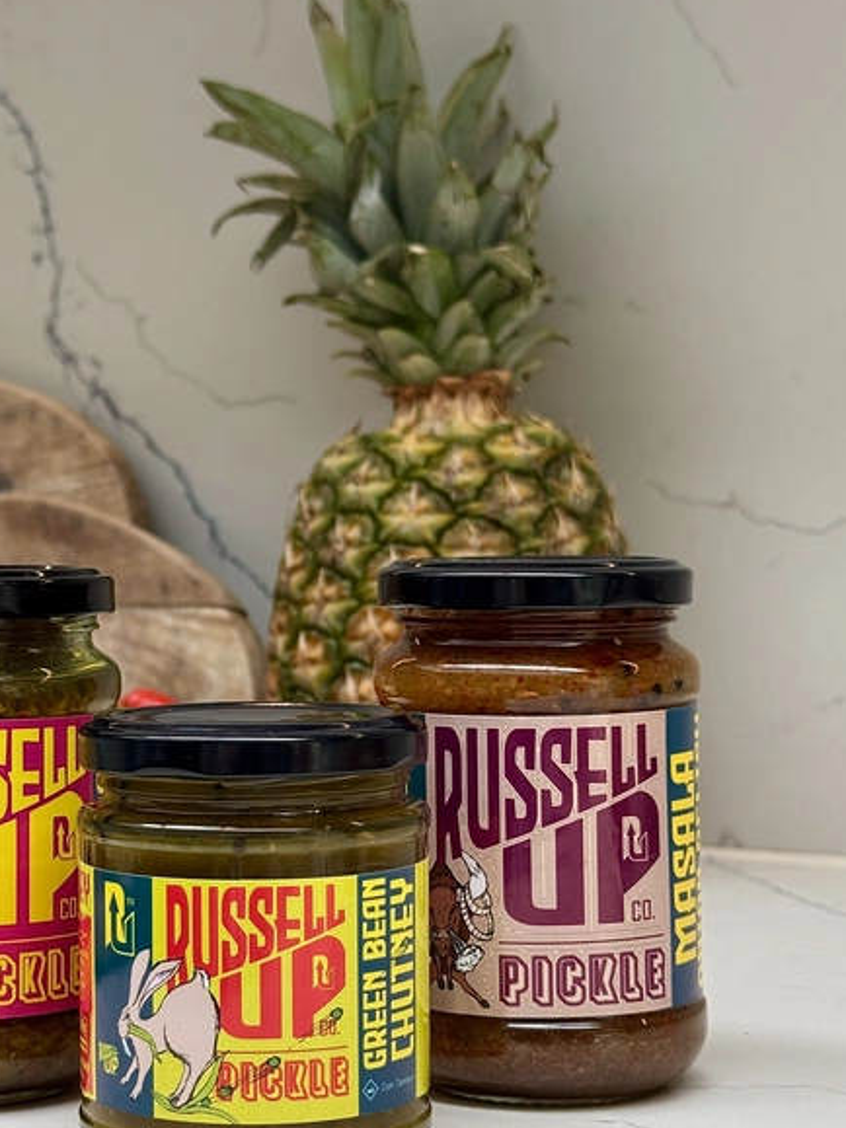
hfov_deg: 20.1
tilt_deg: -1.2
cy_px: 598
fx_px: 2380
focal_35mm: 73
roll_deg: +0.8
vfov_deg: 26.7
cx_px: 253
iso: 50
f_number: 1.78
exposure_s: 1/140
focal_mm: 6.76
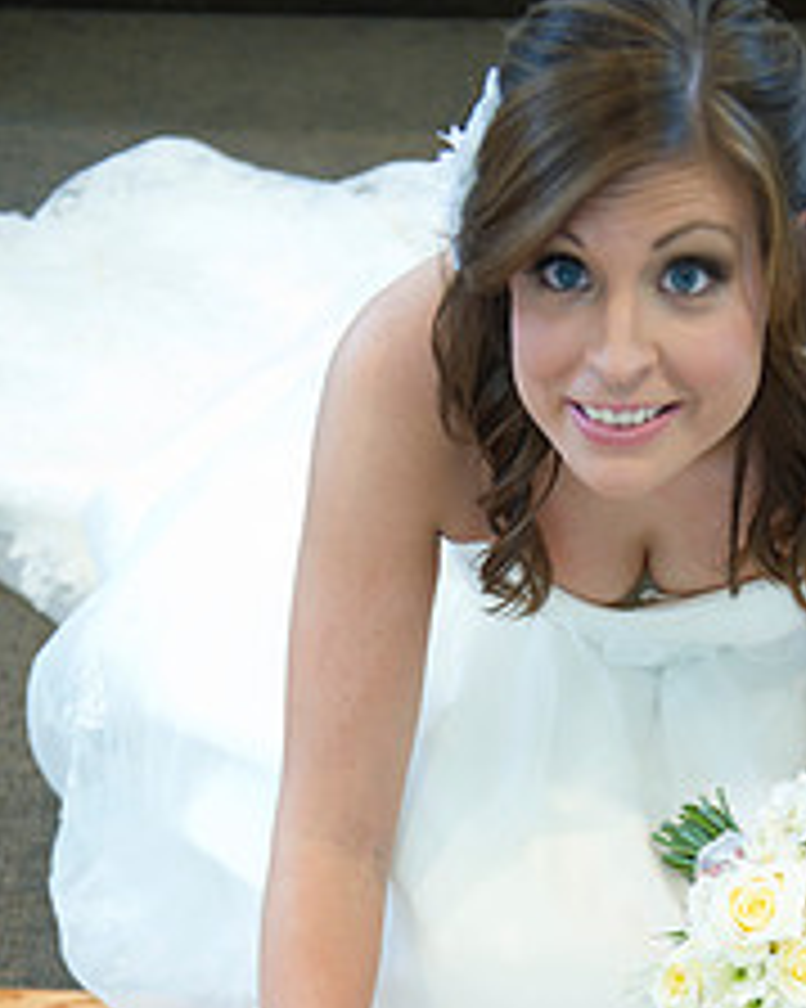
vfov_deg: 23.3
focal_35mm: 79
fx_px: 2357
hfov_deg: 19.3
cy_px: 958
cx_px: 561
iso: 800
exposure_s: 1/60
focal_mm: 42
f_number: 2.8
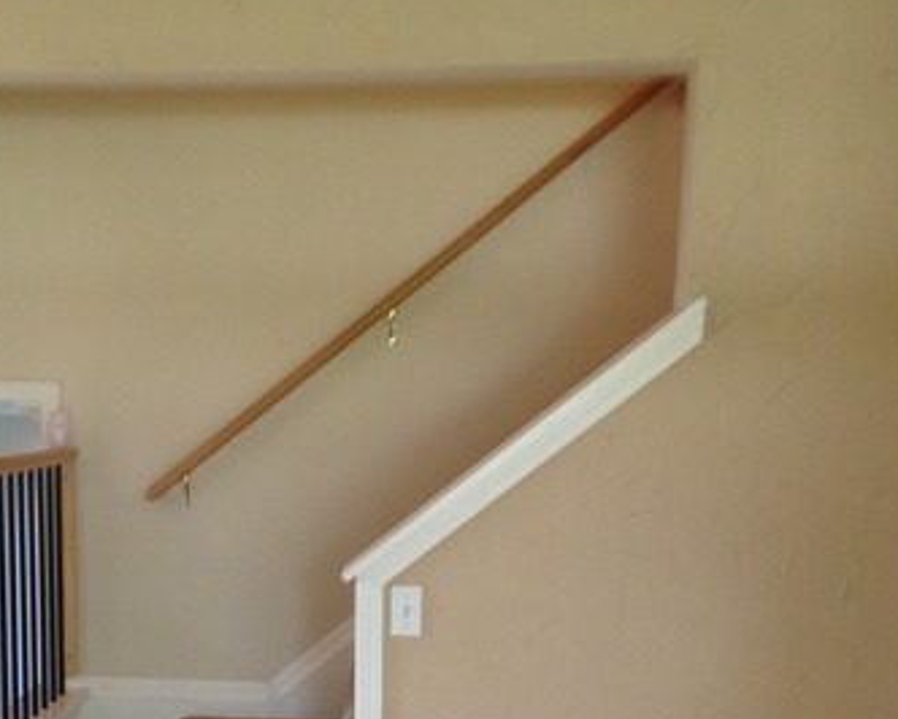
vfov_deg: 24.1
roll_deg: -0.4
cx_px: 284
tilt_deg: -8.9
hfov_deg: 30.2
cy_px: 619
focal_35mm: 62
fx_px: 1649
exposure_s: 1/20
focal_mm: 4.12
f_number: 2.4
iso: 100
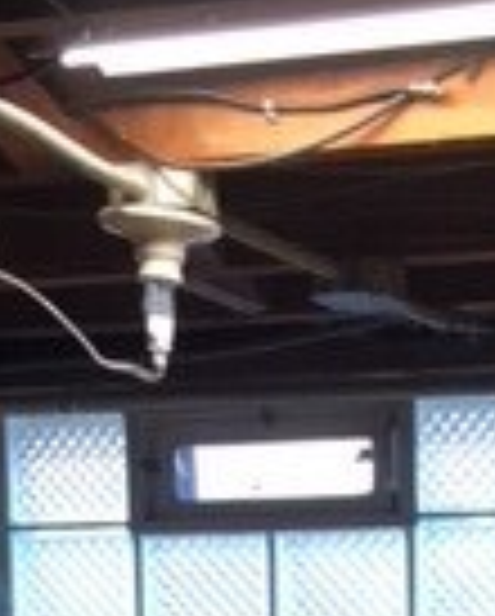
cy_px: 1192
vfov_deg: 12.9
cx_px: 698
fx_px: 2412
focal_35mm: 132
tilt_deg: -8.7
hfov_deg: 11.3
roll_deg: +0.8
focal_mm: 4.15
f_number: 2.2
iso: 25
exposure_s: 1/30
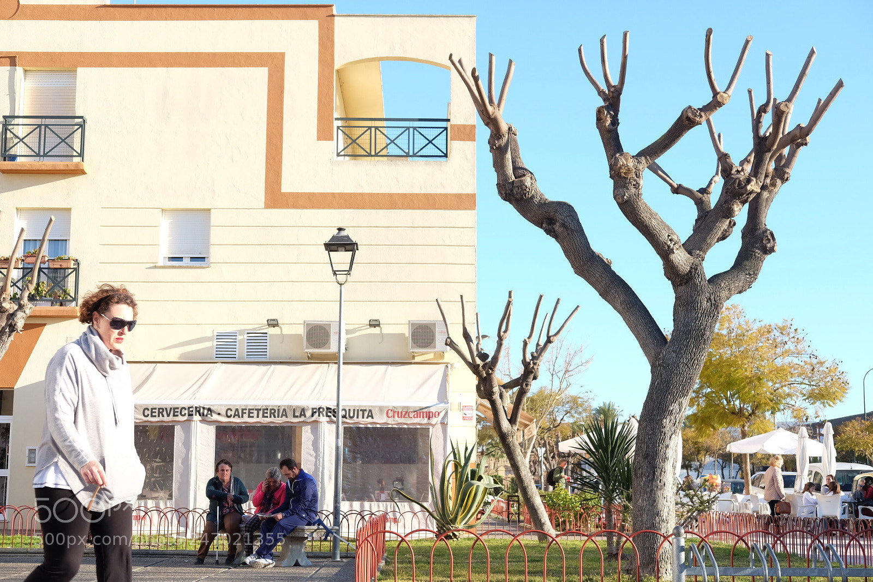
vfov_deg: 25.5
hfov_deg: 37.5
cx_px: 436
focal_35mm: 53
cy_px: 291
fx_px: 1285
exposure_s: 1/240
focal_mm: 35
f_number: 5.6
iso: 200
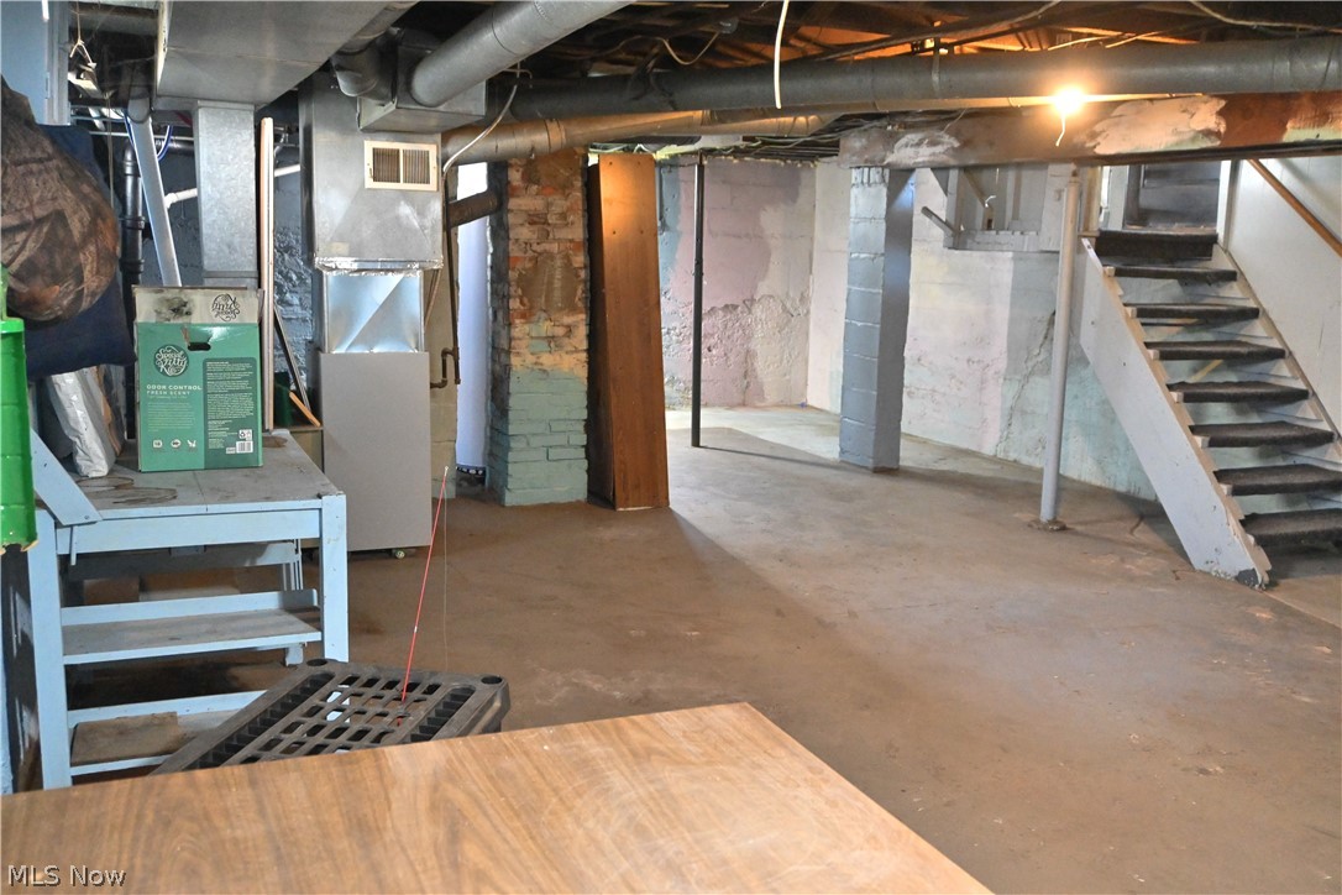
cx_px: 671
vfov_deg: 40.8
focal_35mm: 32
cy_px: 448
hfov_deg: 58.3
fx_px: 1202
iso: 4000
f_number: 4
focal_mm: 21.5
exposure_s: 1/60
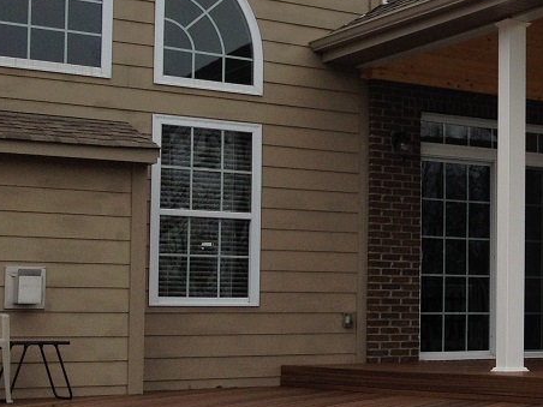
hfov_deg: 19.6
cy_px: 234
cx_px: 690
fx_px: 1459
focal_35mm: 93
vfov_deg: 15.9
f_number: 2.4
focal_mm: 4.28
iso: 50
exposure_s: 1/280
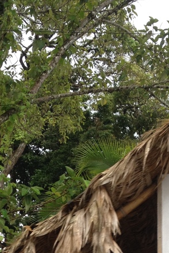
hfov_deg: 13.8
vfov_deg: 19.3
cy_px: 315
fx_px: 697
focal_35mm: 99
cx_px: 66
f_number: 2.4
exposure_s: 1/207
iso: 50
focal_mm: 4.28
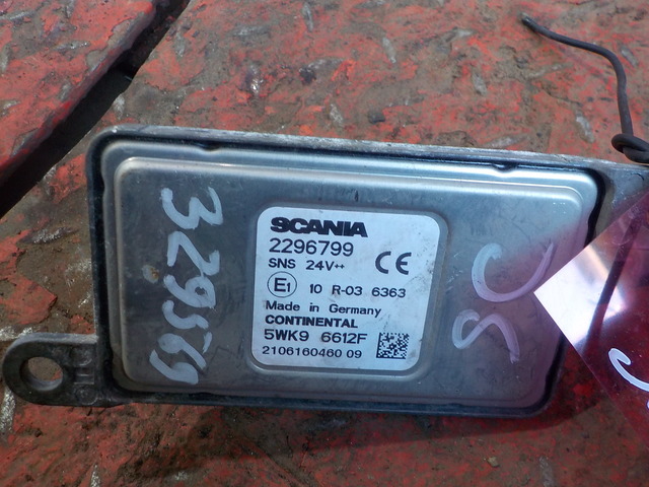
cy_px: 244
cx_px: 324
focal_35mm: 30
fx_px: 562
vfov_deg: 46.8
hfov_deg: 60.0
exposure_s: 1/30
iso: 200
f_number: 3.3
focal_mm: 4.1
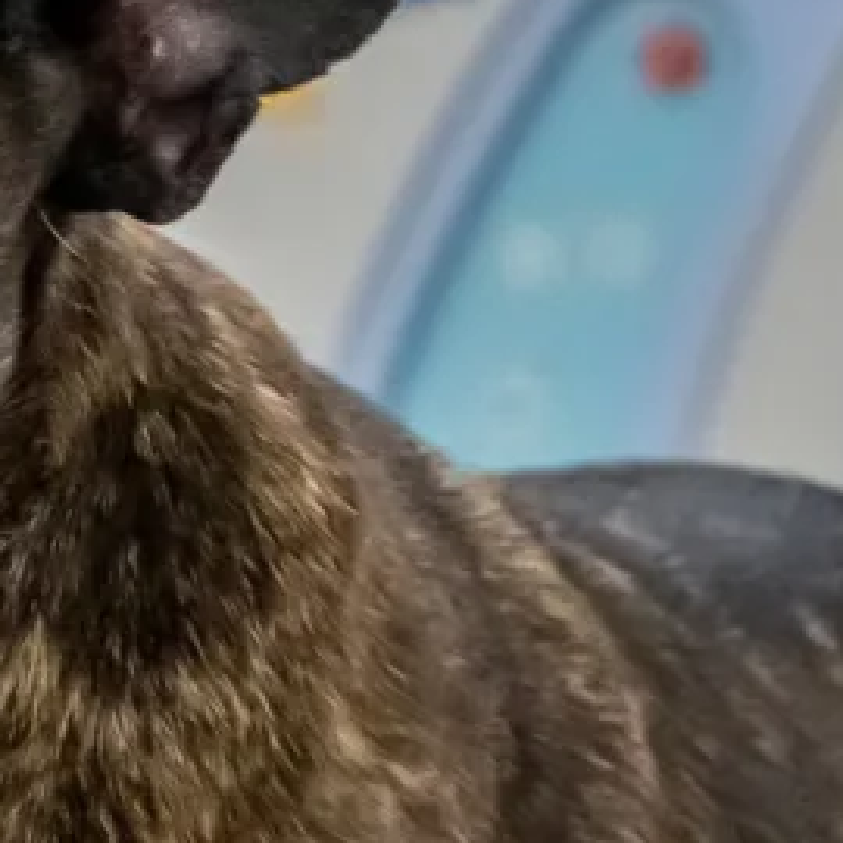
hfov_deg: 6.9
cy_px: -311
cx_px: 62
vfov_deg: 6.9
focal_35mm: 252
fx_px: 6955
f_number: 4.5
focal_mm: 31.3
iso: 1600
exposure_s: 1/160
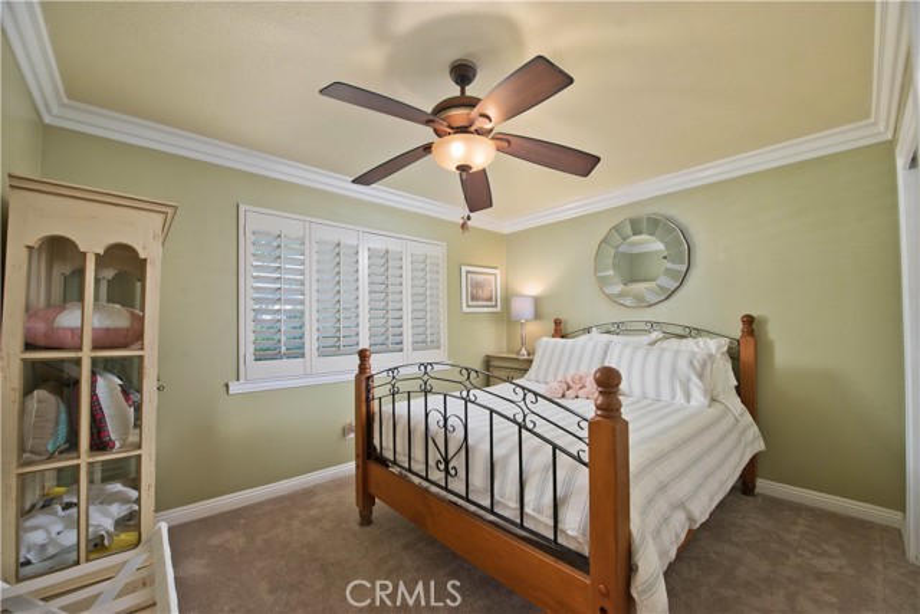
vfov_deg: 81.2
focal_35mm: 14
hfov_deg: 104.2
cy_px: 307
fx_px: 358
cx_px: 460
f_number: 5.6
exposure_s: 1/200
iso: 400
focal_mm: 14
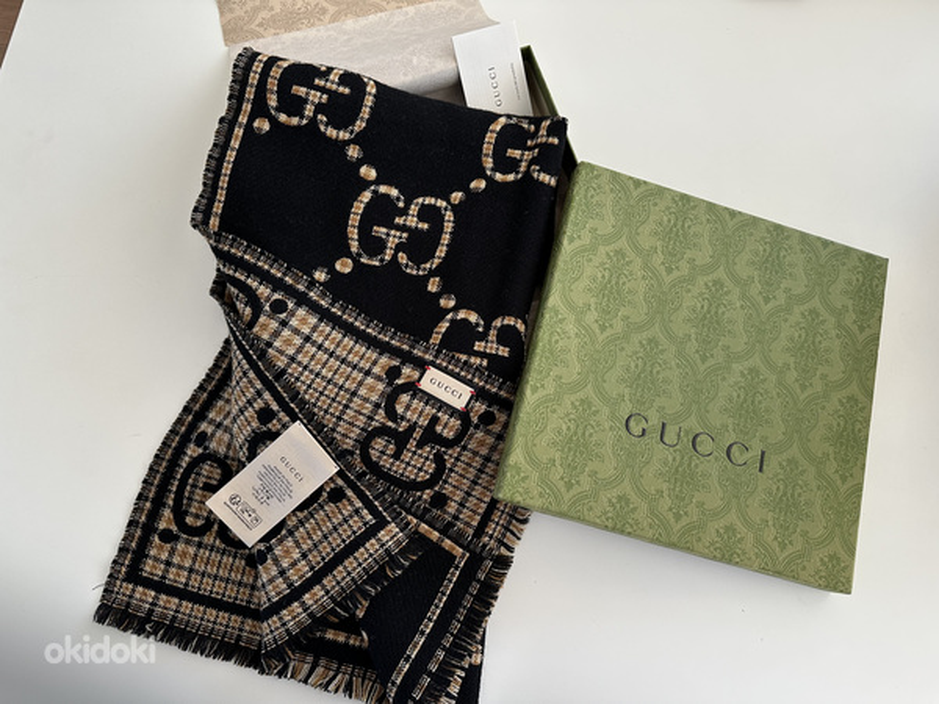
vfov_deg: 56.8
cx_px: 470
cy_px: 352
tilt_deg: -75.8
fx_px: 651
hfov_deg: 71.6
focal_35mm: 24
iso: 125
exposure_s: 1/121
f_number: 1.78
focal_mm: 6.86
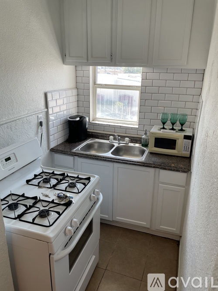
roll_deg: -2.0
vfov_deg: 67.3
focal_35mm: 26
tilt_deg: -17.6
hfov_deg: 53.0
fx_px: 218
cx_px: 109
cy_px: 146
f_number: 1.6
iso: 32
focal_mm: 4.2
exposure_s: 1/120
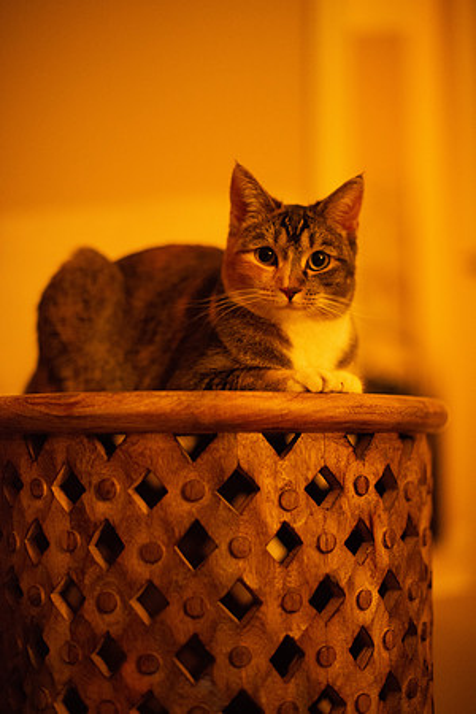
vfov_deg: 39.6
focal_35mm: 50
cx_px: 238
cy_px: 357
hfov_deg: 27.0
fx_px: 992
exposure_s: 1/80
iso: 5000
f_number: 1.6
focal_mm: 50
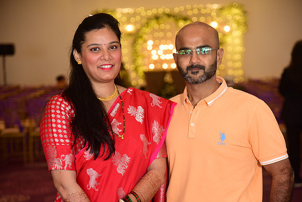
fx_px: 839
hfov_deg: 20.4
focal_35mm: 100
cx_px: 151
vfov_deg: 13.7
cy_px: 101
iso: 1250
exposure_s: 1/160
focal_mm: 100
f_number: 4.5
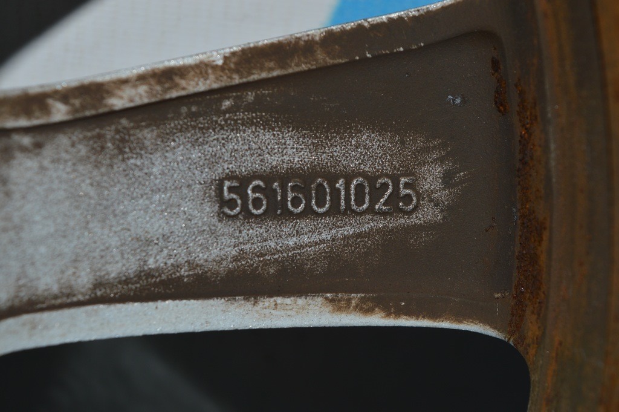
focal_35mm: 82
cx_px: 310
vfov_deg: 16.5
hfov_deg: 24.6
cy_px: 206
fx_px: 1417
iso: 100
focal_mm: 55
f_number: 8
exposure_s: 1/60
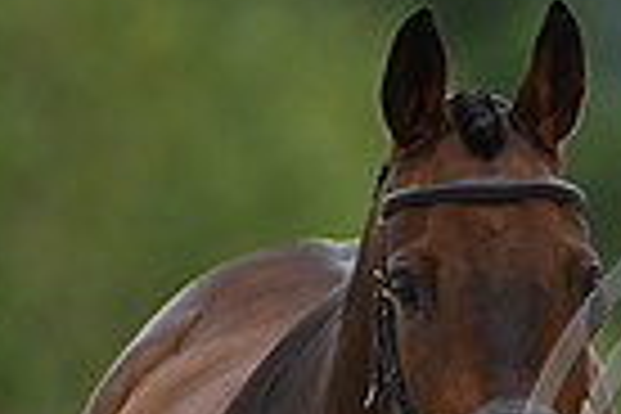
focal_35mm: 1679
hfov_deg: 1.2
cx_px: 914
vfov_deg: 0.8
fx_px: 28960
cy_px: 511
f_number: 5.6
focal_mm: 400
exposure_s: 1/1600
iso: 560
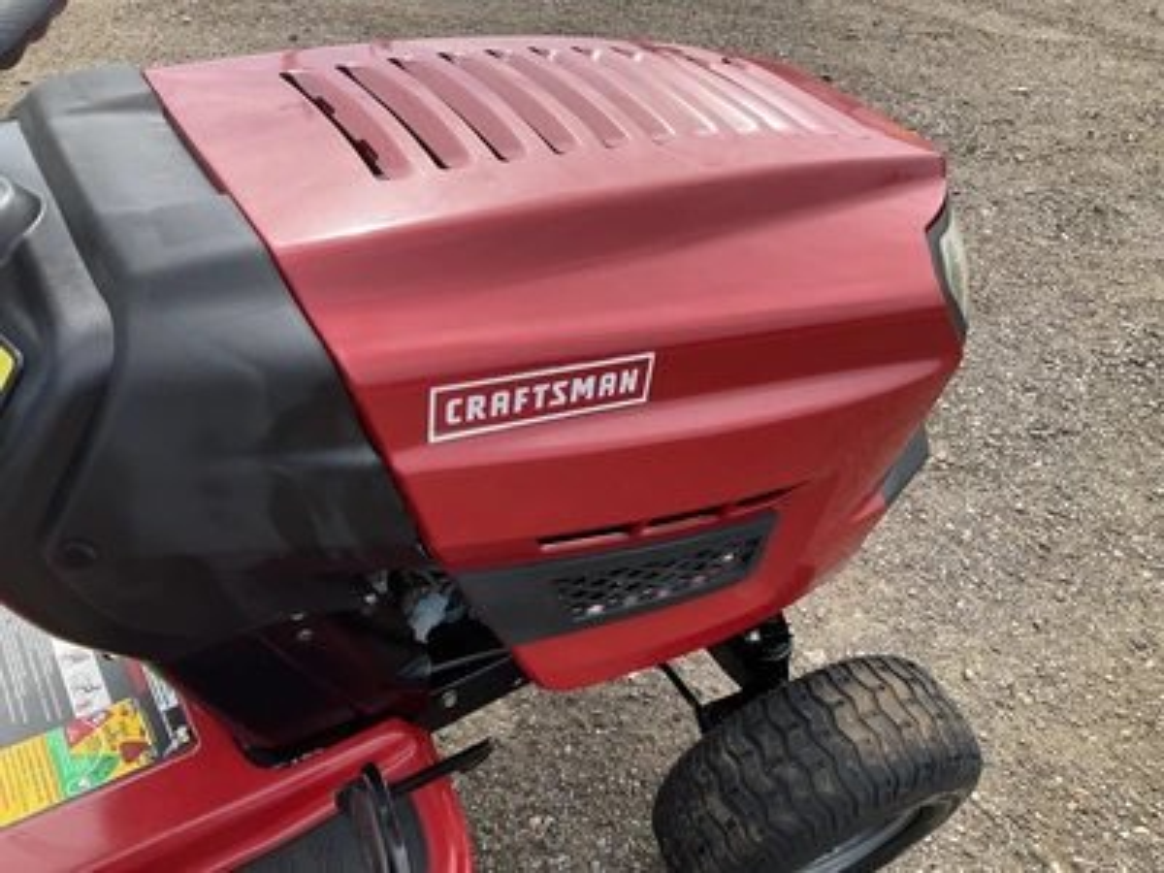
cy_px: 436
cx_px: 582
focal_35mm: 29
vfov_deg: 48.2
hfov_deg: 61.7
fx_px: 975
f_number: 1.8
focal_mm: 3
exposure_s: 1/650
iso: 25
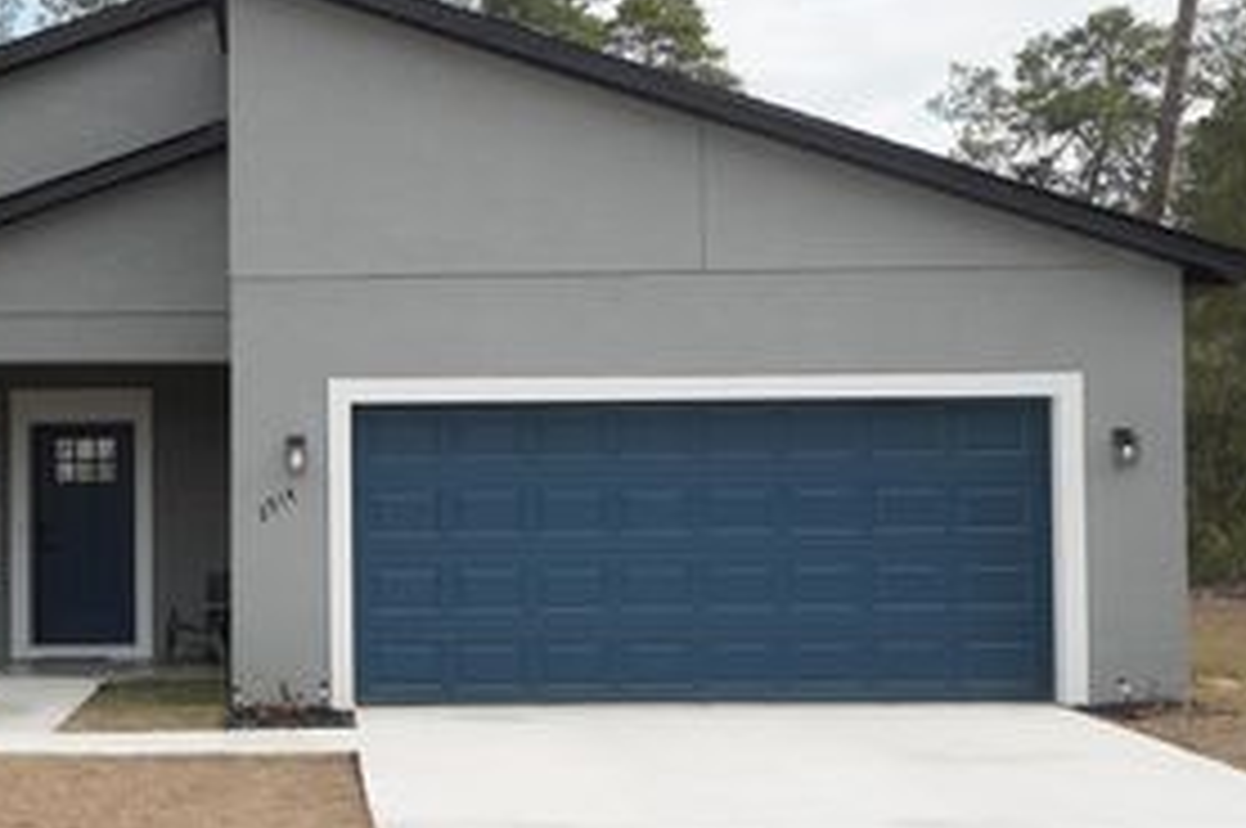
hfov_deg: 30.3
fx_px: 2247
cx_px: 270
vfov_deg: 20.9
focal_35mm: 65
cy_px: 443
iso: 500
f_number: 5.6
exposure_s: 1/1600
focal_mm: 24
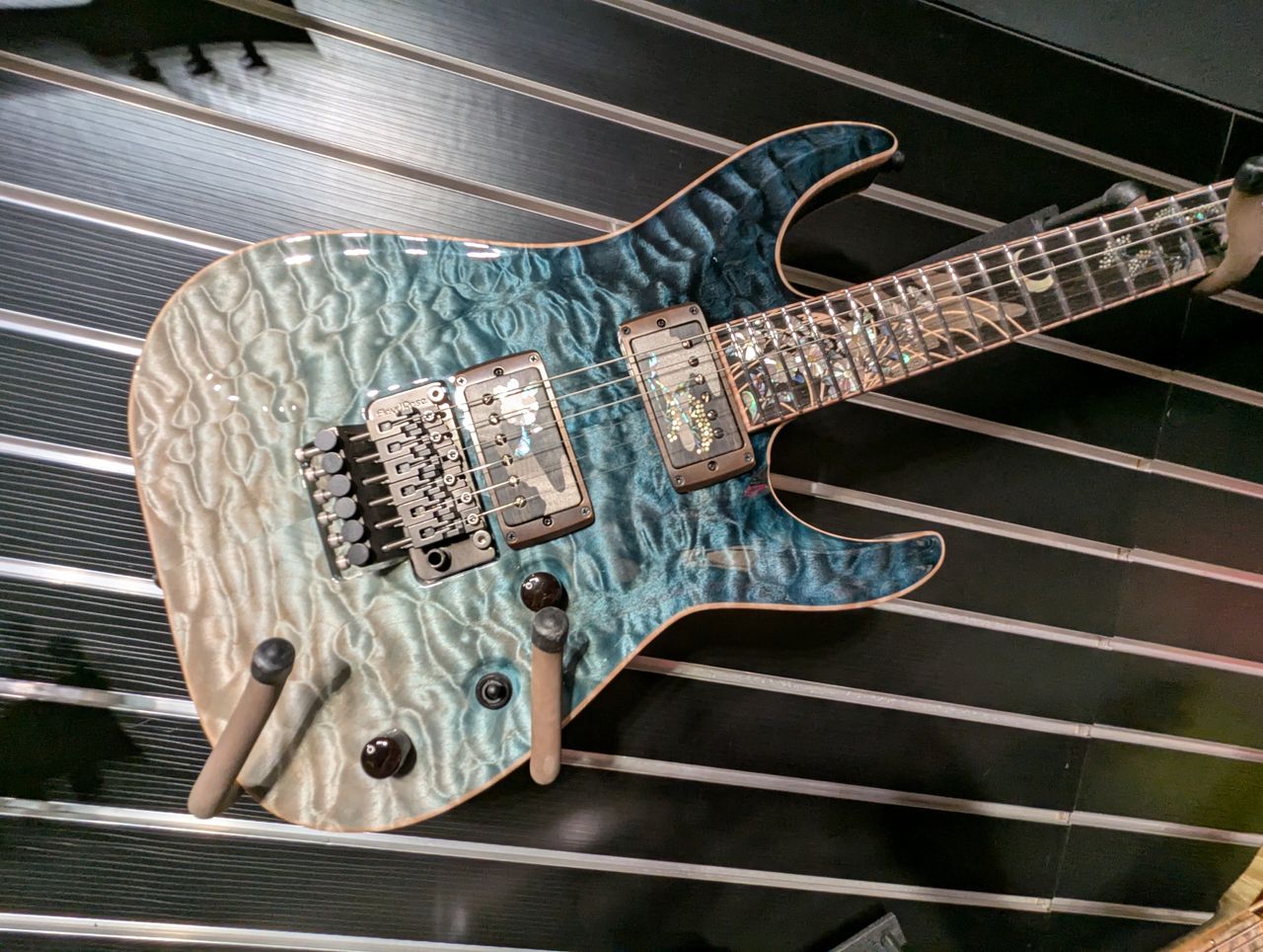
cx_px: 632
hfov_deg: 94.4
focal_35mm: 16
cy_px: 476
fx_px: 585
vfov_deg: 78.3
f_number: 2.2
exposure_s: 1/29.7
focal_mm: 2.35
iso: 209
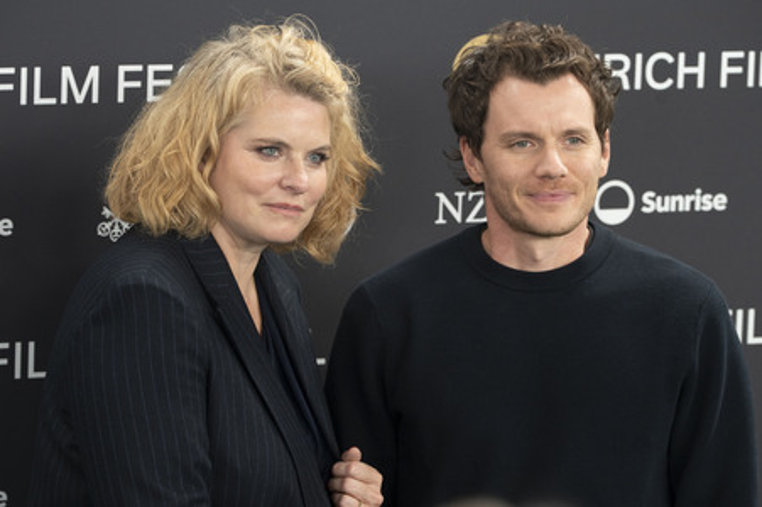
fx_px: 4443
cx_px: 360
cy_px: 242
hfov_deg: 9.8
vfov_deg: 6.5
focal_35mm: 210
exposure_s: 1/400
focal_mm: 197
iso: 1600
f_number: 6.3
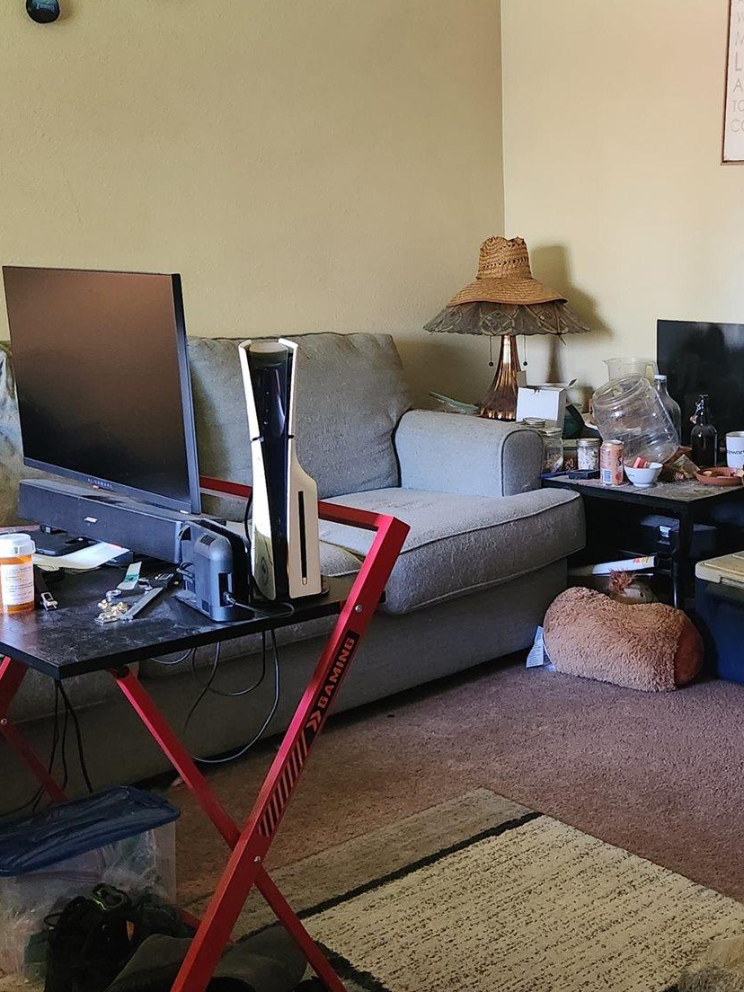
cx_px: 572
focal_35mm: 48
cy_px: 444
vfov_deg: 39.6
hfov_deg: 29.7
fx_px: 1376
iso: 640
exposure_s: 1/60
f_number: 1.8
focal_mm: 5.4
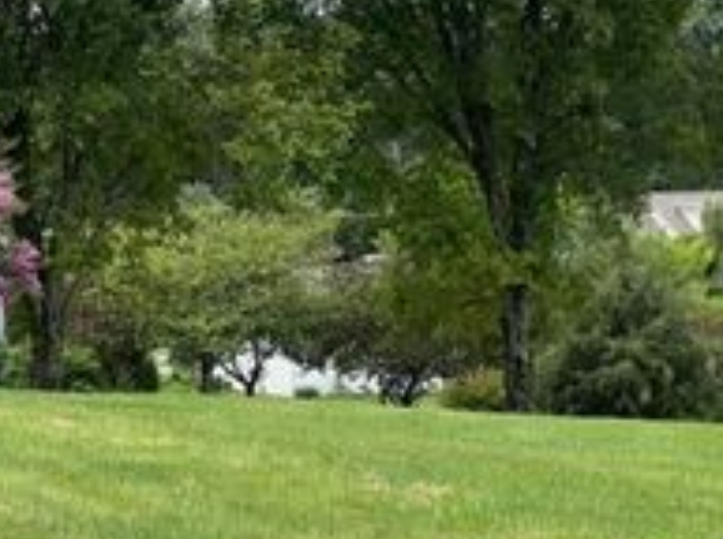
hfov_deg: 14.1
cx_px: -191
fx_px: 2814
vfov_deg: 10.9
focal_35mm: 135
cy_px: 95
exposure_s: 1/1261
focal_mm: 6
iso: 25
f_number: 2
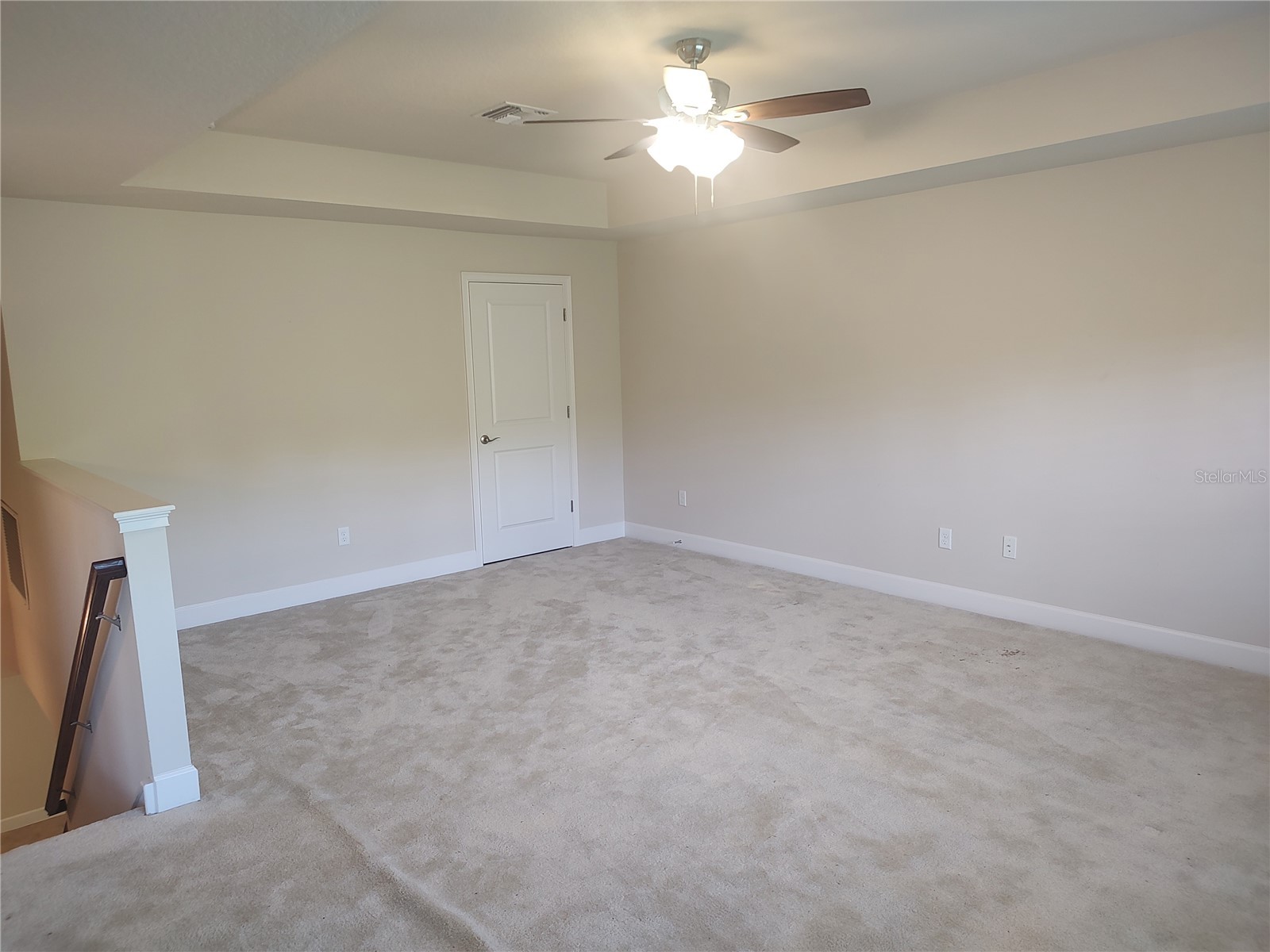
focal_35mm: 24
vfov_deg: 56.8
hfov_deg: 71.6
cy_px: 476
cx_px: 635
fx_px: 881
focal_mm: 5.88
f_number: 1.9
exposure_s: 1/40
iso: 819
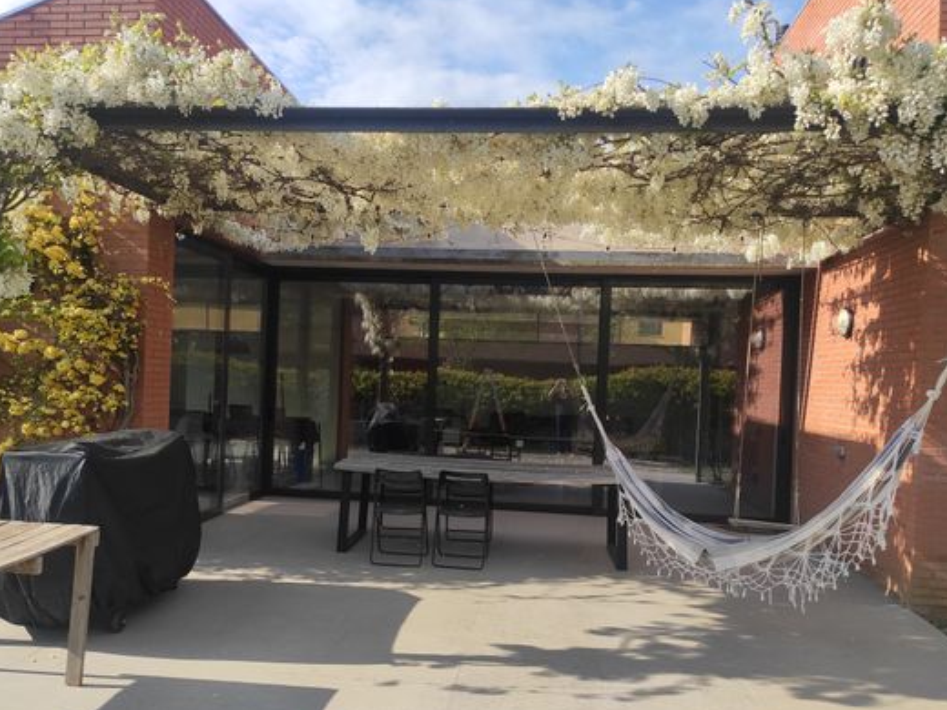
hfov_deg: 59.9
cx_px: 453
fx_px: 821
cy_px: 388
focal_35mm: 30
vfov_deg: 46.7
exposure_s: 1/1458
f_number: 1.75
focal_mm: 4.77
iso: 112
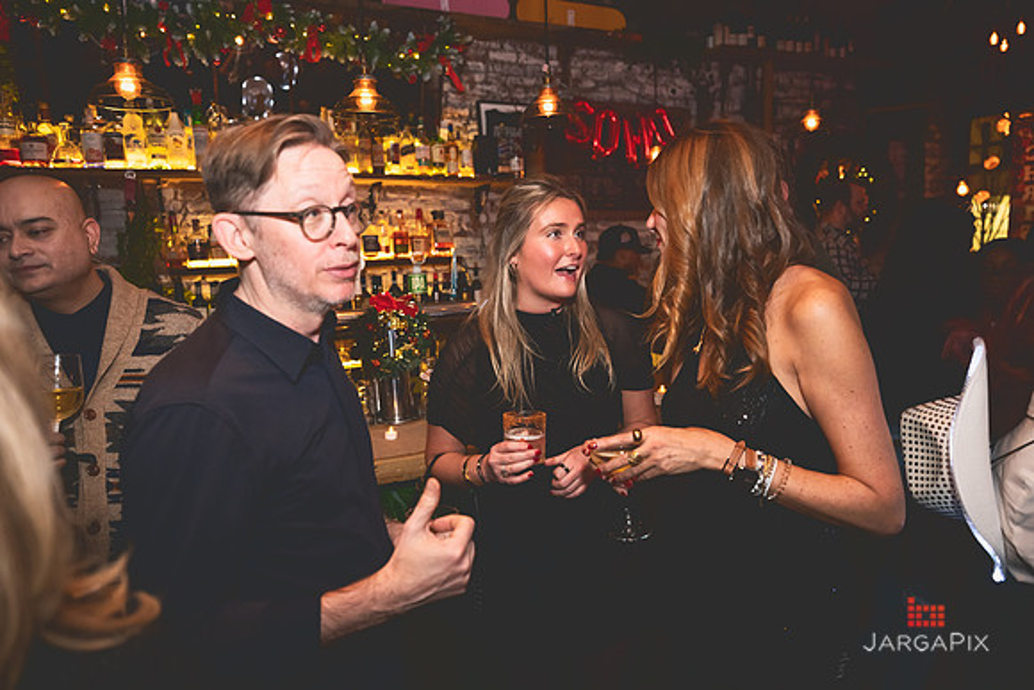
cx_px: 517
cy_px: 345
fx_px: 690
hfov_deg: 73.7
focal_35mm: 24
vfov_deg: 53.1
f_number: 2.8
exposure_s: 1/125
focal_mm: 24
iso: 3200
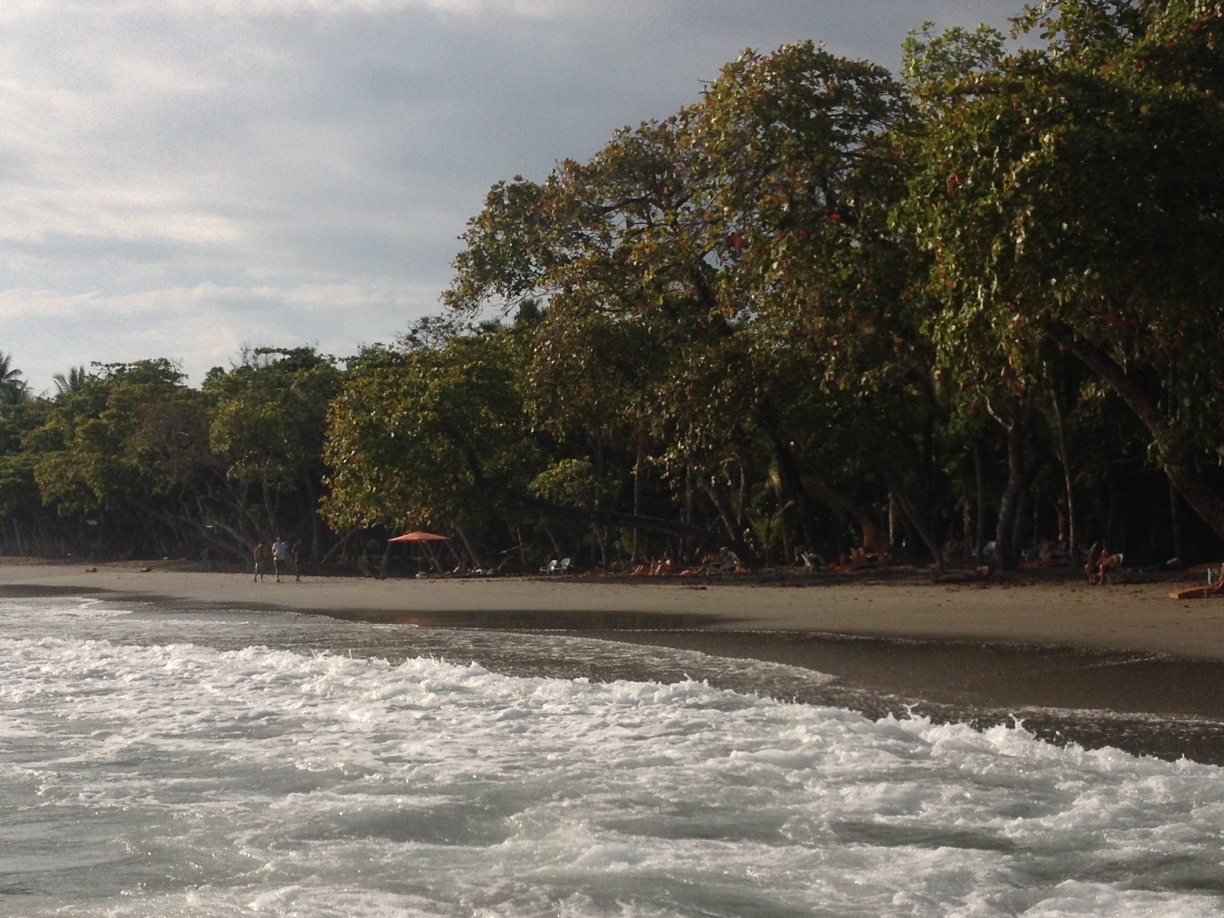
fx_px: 2263
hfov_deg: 30.2
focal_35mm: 64
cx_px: 543
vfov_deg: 22.9
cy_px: 506
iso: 50
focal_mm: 4.28
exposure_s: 1/3953
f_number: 2.4
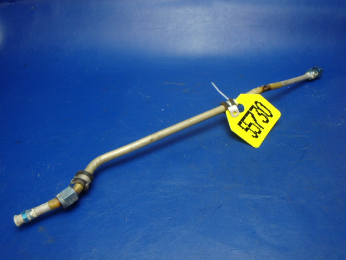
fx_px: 280
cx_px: 173
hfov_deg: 63.4
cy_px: 130
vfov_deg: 49.7
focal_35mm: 28
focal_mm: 5
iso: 320
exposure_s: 1/30
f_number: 3.9
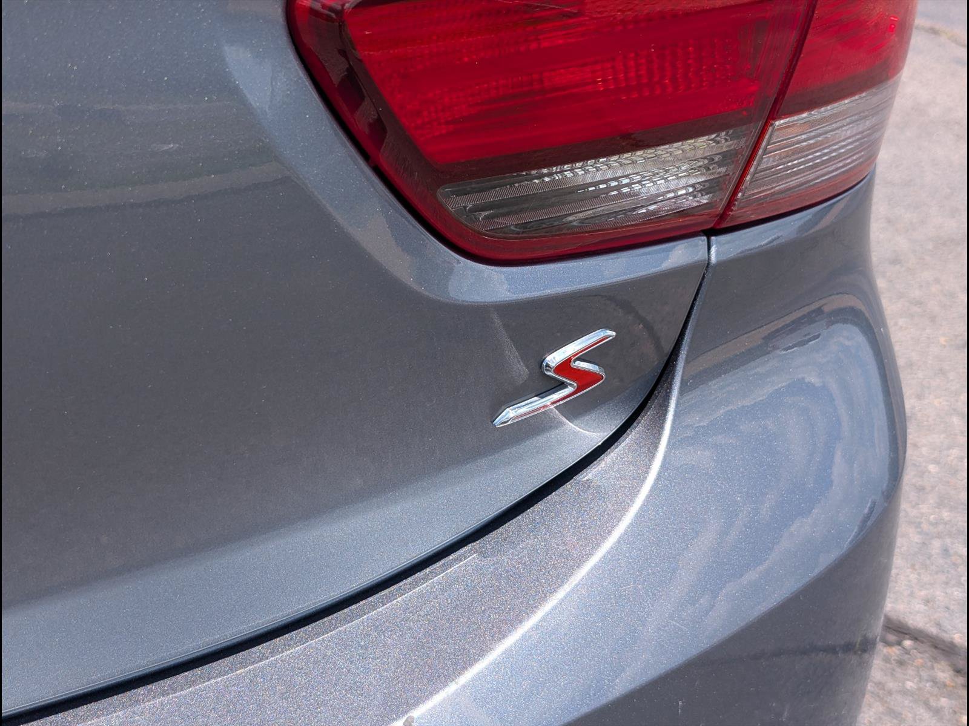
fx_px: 1372
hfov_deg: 38.9
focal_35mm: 49
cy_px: 363
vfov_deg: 29.7
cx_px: 484
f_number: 1.68
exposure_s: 1/769
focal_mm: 6.9
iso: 20
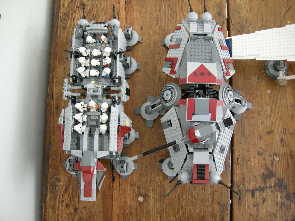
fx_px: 307
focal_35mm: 36
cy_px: 110
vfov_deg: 39.7
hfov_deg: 51.4
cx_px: 148
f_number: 2.7
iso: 191
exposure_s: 1/30
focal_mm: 7.5
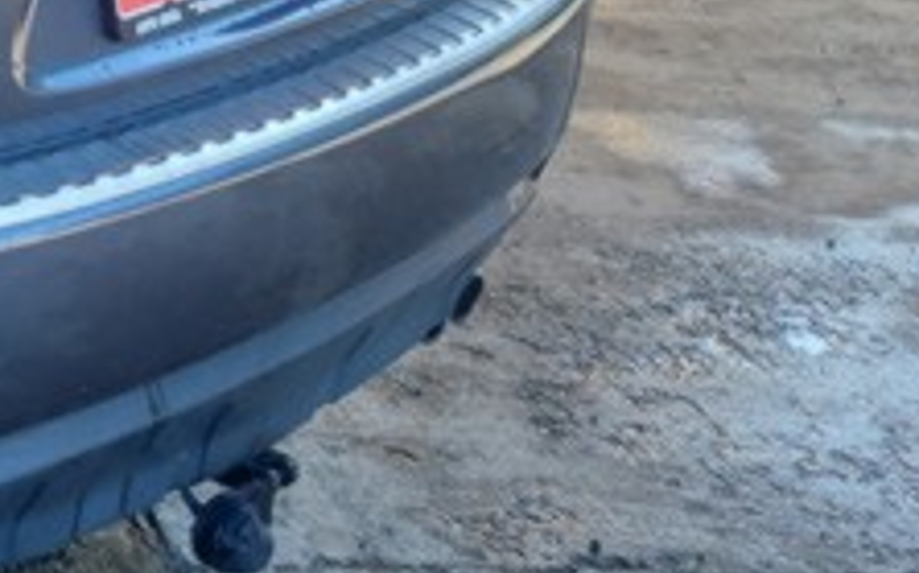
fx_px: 2378
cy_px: -260
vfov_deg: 13.1
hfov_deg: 18.7
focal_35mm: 95
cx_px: -540
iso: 50
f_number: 1.8
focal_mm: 5.23
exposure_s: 1/120
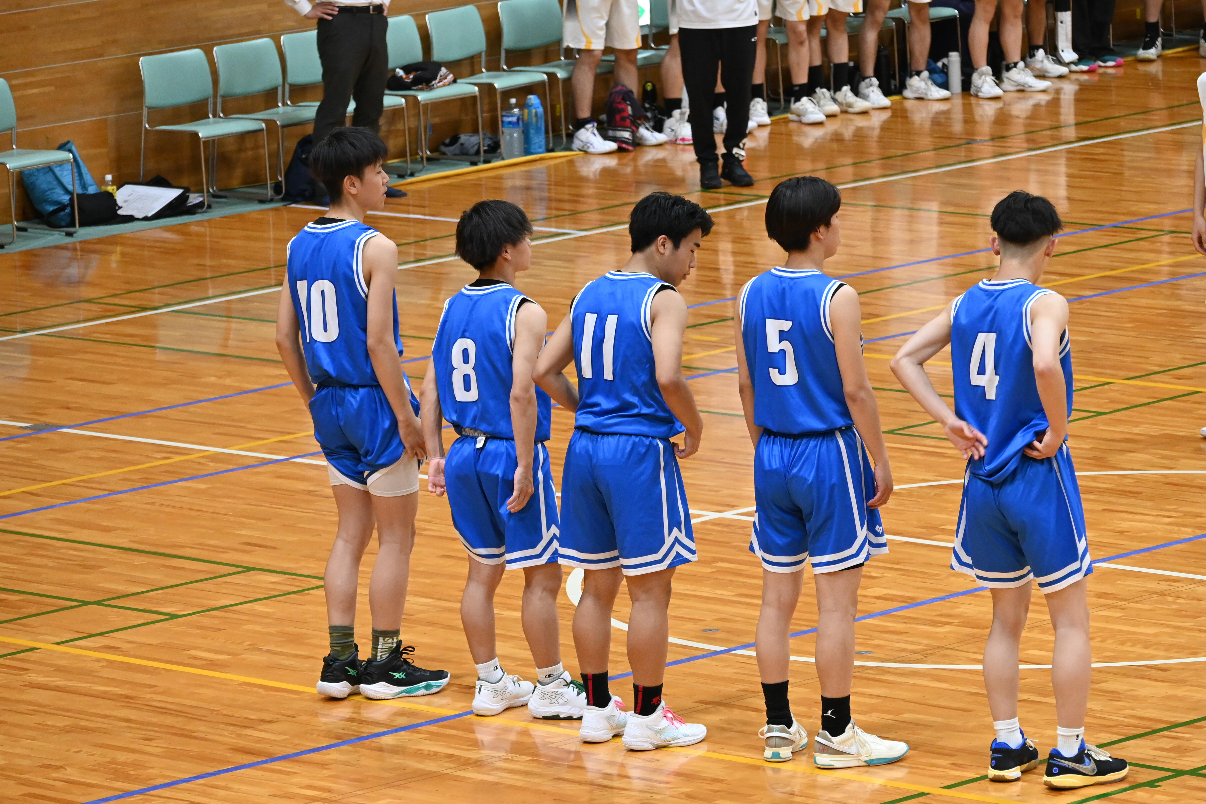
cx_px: 673
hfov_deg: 10.4
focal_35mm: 199
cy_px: 442
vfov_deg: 6.9
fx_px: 6652
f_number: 5.3
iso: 2500
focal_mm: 115
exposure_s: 1/125
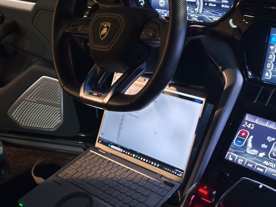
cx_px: 194
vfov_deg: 37.7
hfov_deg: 47.8
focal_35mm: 38
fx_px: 303
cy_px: 102
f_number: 1.6
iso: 5000
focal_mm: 6.57
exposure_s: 1/10
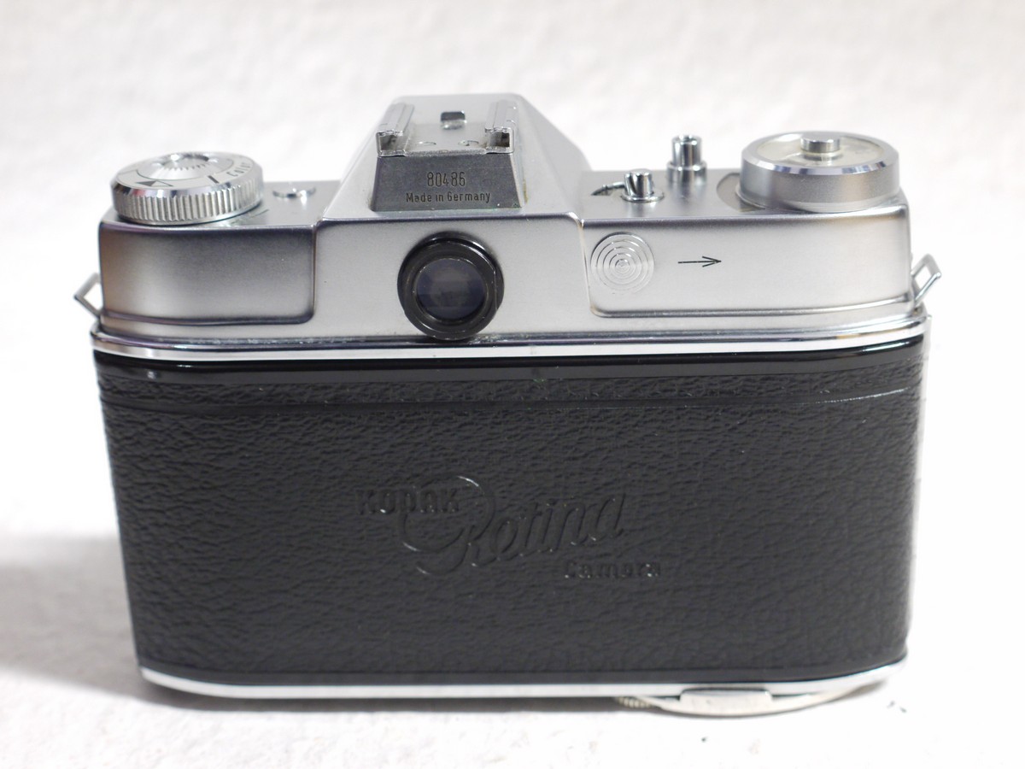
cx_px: 512
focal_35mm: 60
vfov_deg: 24.4
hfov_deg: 32.2
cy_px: 384
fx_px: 1777
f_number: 5.6
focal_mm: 30
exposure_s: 1/8
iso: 800
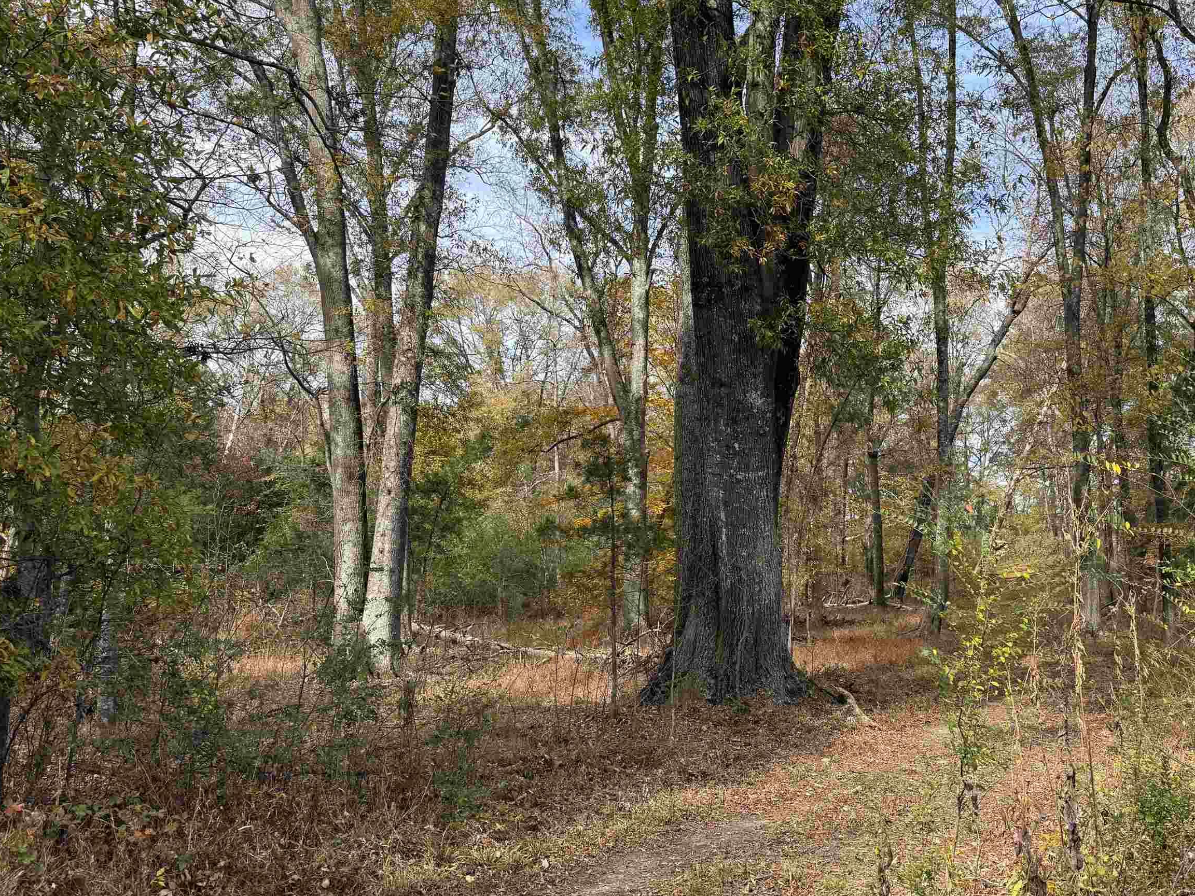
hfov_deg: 56.1
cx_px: 748
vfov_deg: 44.1
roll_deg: -0.4
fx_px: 1105
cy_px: 489
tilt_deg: +7.9
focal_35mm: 32
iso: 100
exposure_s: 1/1122
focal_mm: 6.76
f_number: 1.78
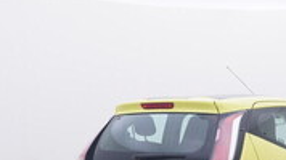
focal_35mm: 73
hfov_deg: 28.5
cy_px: 158
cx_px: 231
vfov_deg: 16.3
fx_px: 551
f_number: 5
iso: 200
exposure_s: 1/80
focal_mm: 15
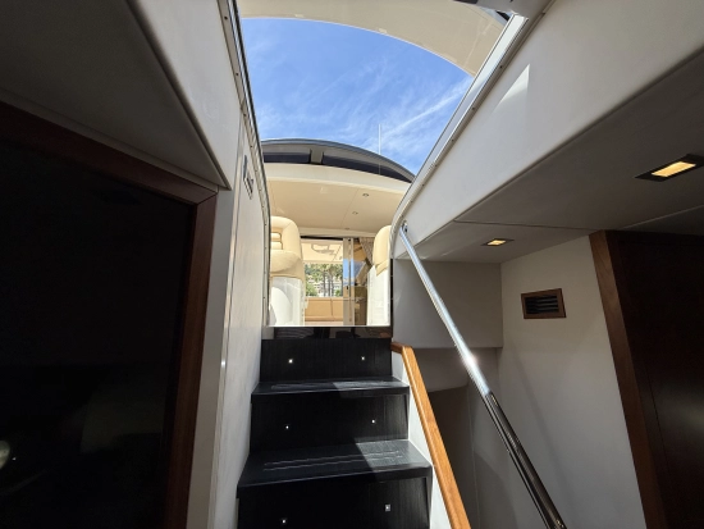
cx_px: 352
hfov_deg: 102.0
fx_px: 285
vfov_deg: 85.7
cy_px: 264
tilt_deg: +12.4
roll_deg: +0.3
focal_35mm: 14
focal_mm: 2.22
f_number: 2.2
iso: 50
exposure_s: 1/679
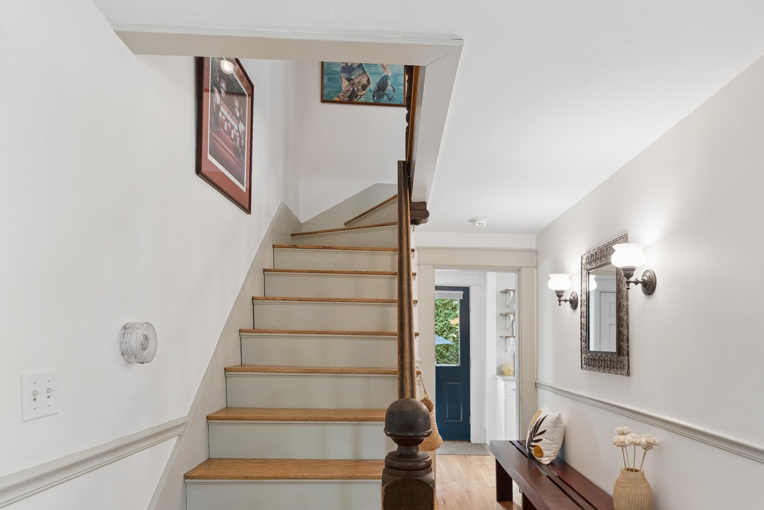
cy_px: 349
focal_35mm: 22
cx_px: 423
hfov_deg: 78.3
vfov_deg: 55.8
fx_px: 467
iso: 320
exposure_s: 1/8
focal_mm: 16
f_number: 7.1
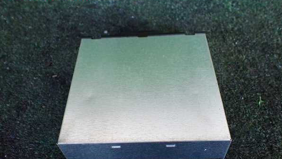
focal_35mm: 33
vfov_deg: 35.5
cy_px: 93
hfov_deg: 59.5
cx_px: 142
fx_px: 247
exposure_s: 1/125
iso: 640
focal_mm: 5.4
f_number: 2.3
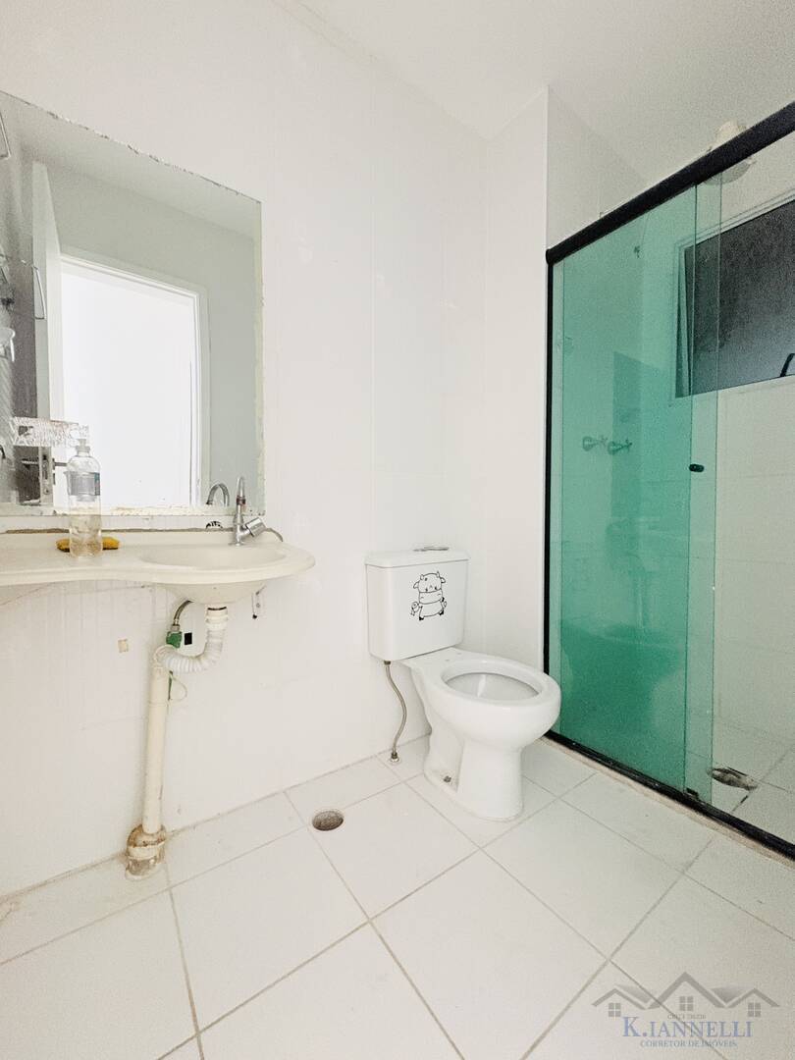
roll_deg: +0.1
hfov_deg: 85.7
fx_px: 429
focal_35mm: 14
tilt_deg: -1.2
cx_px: 398
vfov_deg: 102.1
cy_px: 530
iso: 640
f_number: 2.2
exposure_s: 1/60
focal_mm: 2.22
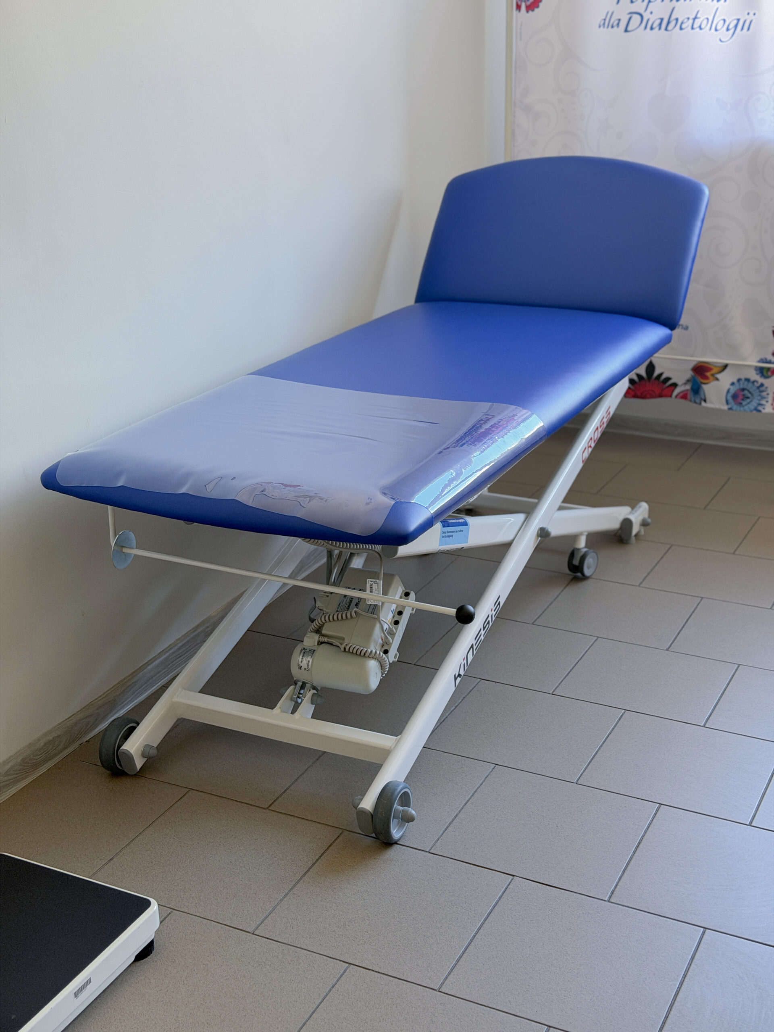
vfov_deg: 39.7
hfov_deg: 30.3
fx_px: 1431
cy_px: 516
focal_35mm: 48
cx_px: 387
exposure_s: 1/74
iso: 100
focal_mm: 6.76
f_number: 1.78
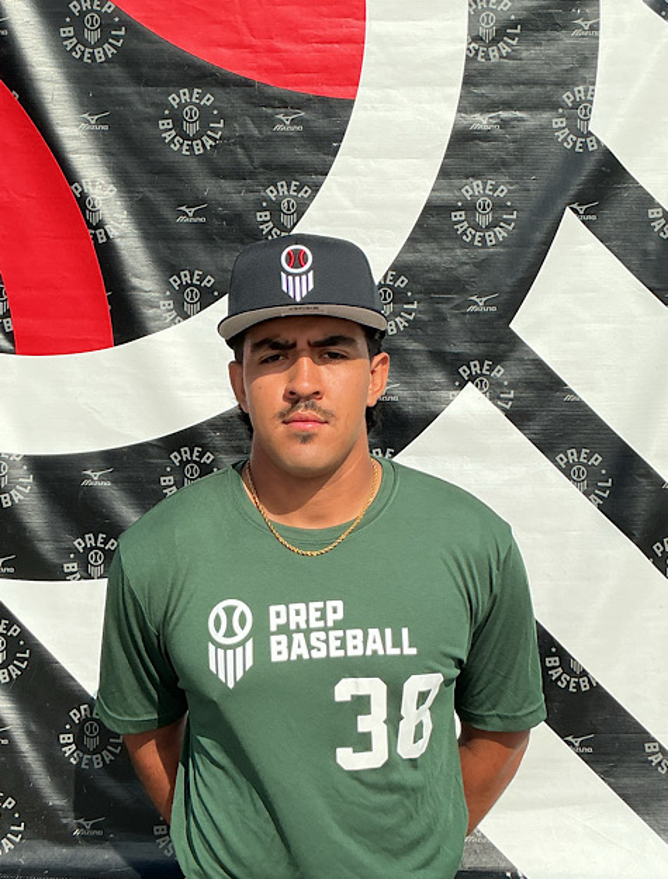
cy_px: 440
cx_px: 334
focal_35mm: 29
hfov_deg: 48.6
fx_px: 740
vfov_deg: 61.4
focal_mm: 3
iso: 25
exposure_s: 1/3788
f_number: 1.8
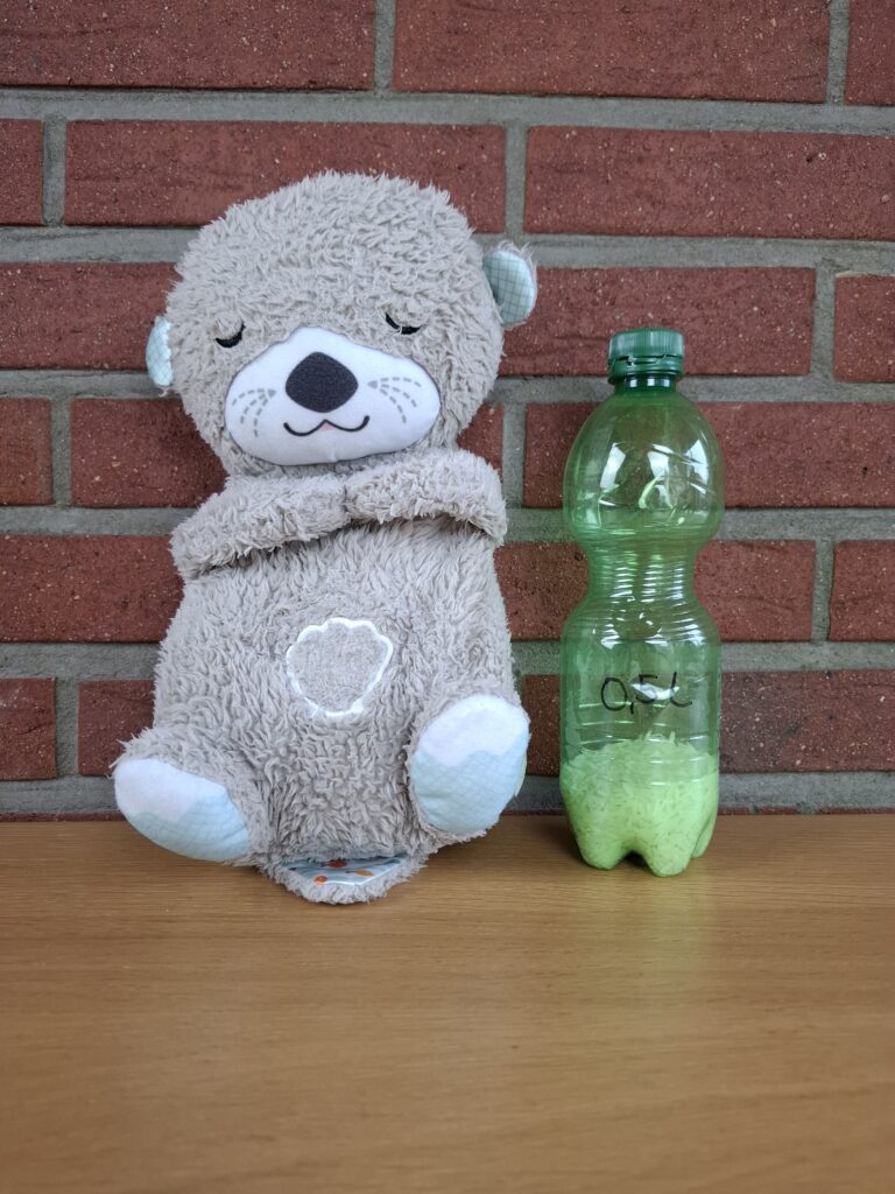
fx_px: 793
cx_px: 448
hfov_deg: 58.9
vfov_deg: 73.9
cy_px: 597
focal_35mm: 23
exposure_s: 1/100
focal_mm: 5.54
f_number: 1.8
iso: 160
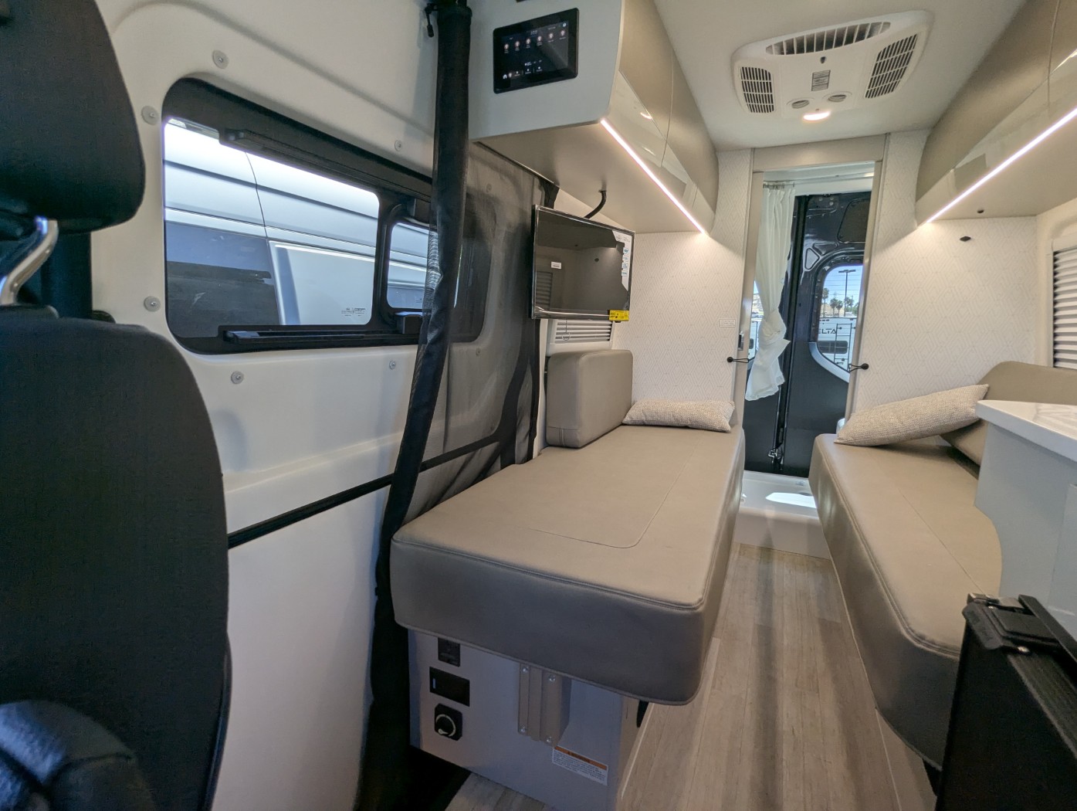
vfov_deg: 78.2
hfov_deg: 94.4
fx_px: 498
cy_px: 406
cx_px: 538
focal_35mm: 16
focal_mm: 2.35
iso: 40
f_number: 2.2
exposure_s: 1/189
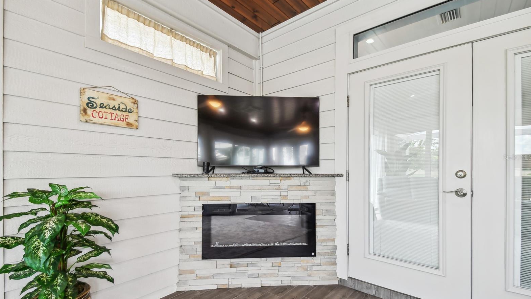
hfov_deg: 99.4
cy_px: 157
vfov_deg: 67.1
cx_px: 263
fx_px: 225
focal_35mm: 16
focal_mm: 10
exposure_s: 1/60
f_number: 7.1
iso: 100
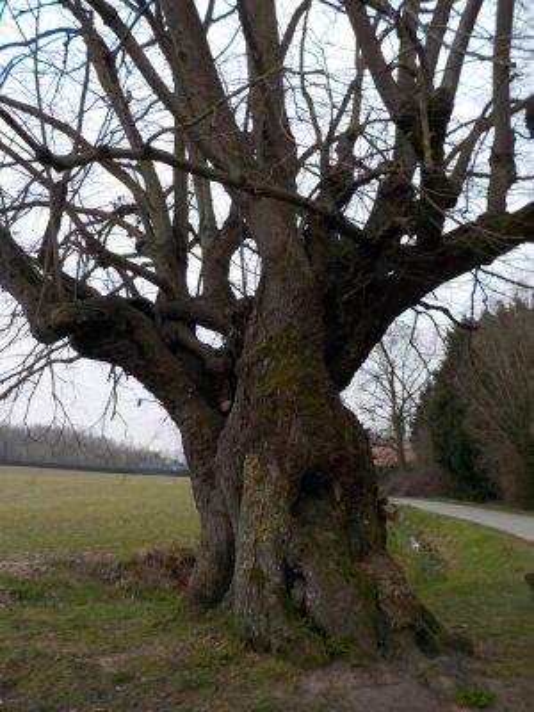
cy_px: 356
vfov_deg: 60.0
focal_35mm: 30
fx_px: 617
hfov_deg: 46.8
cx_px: 267
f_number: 3.3
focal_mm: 4.1
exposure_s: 1/160
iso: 125
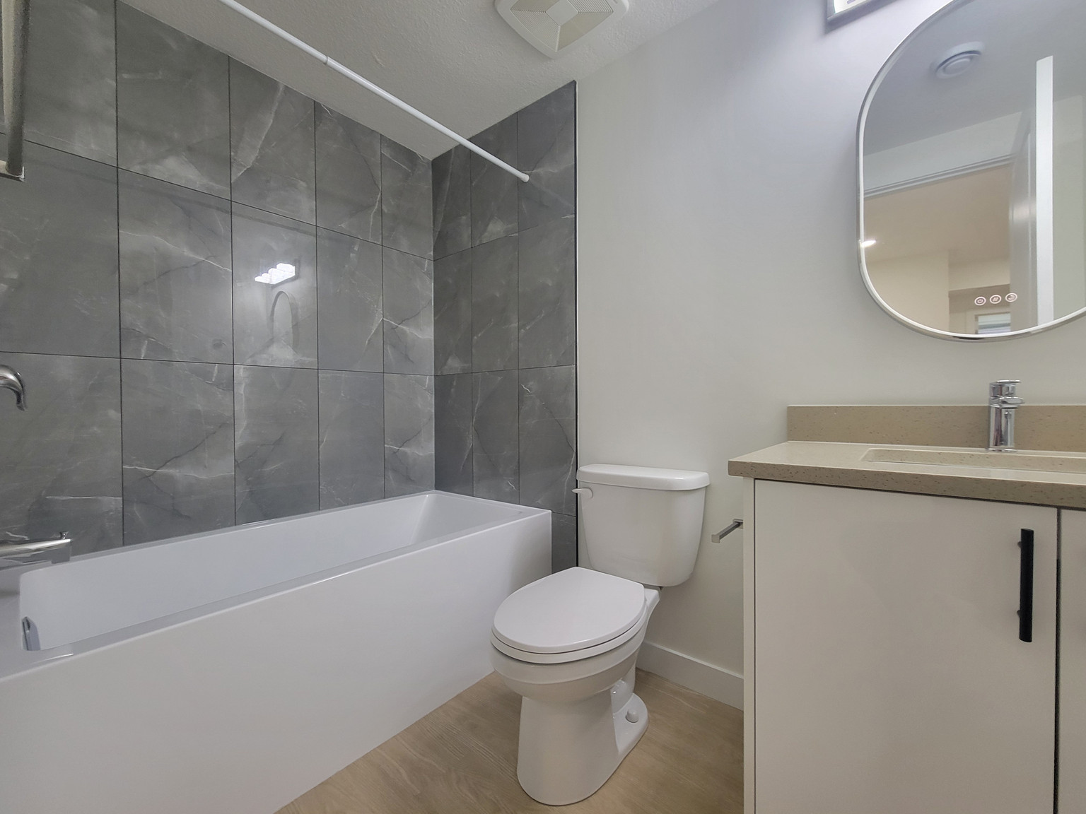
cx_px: 543
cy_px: 407
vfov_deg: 89.9
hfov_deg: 106.2
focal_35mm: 13
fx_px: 408
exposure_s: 1/60
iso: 160
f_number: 2.2
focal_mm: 2.2
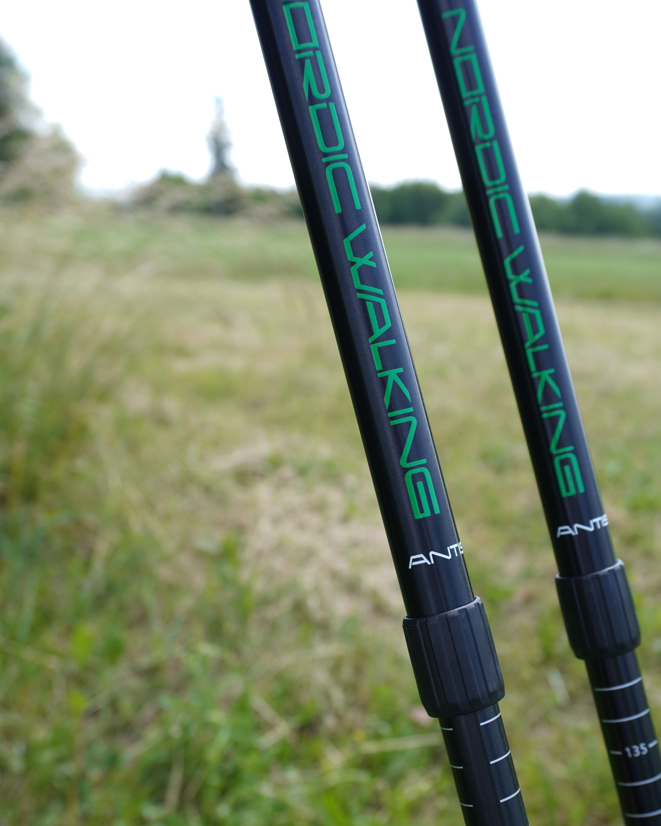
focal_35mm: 44
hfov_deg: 34.4
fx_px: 1067
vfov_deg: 42.2
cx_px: 365
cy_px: 477
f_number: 5.6
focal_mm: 23
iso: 50
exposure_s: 1/80
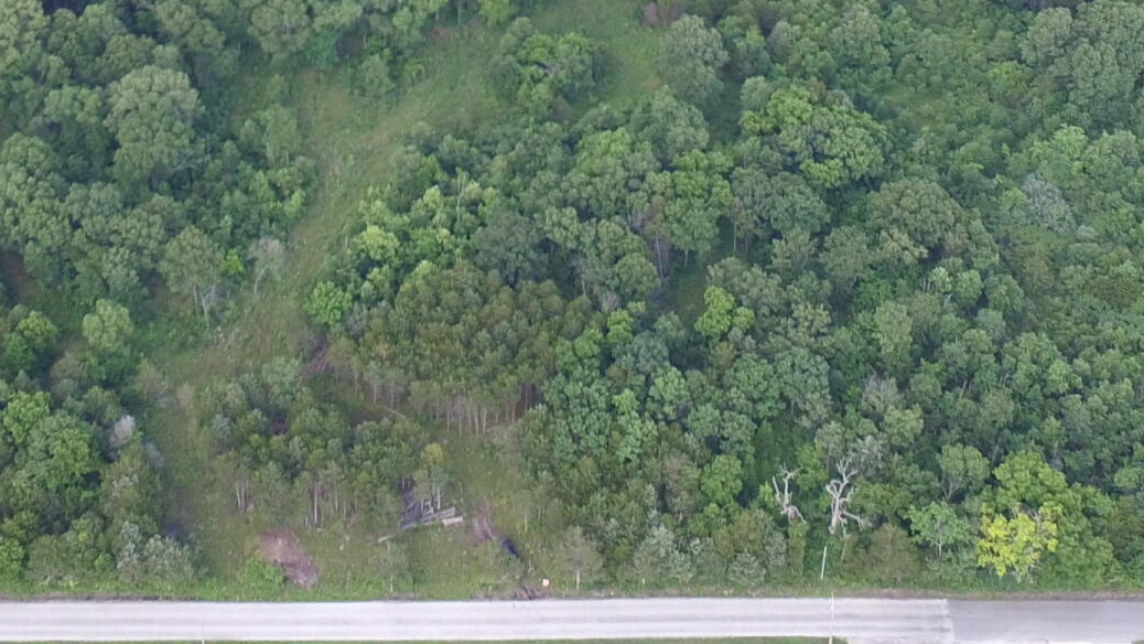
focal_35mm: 63
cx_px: 427
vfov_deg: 16.2
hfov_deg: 33.2
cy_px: -512
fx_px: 1911
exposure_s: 1/100
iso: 134
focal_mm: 3.61
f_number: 2.8
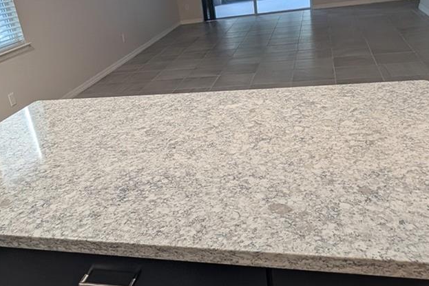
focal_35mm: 32
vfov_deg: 40.9
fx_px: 381
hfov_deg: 58.4
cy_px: 114
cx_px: 181
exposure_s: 1/60
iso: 148
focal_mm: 2.02
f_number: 1.7
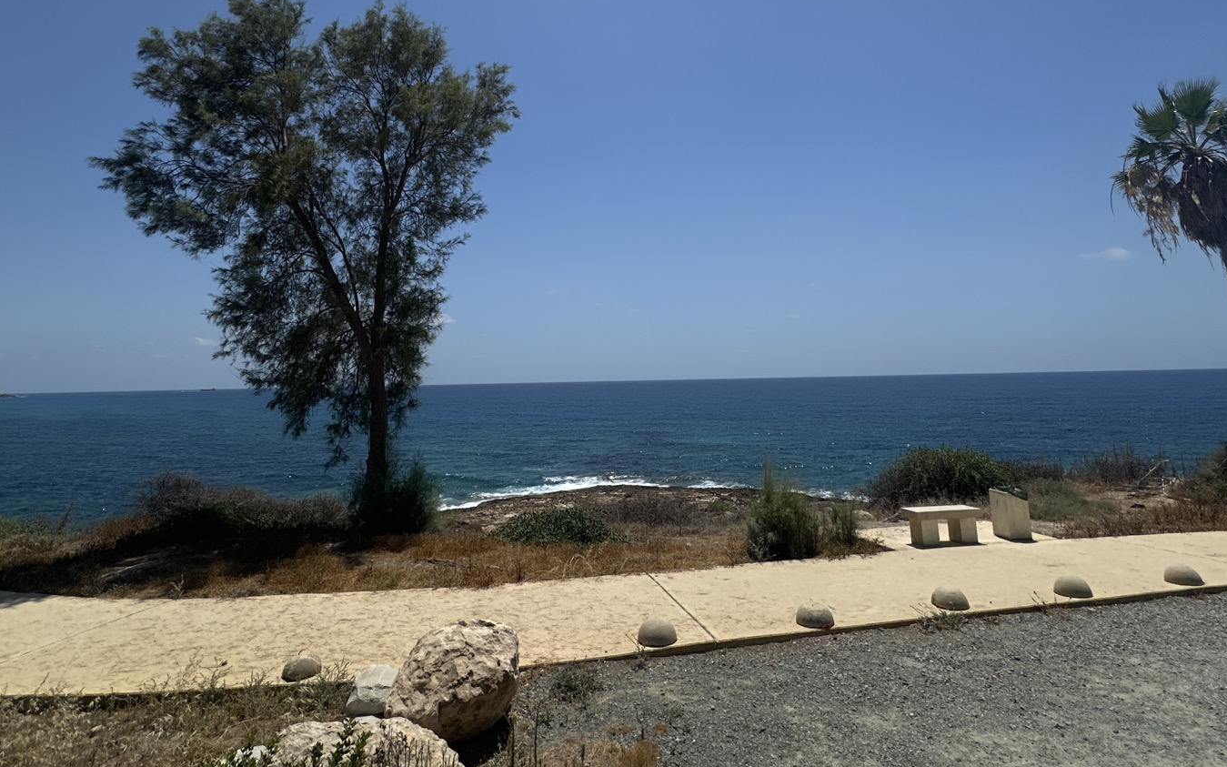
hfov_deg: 79.6
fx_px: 736
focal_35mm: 22
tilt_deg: +16.1
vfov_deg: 52.2
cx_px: 603
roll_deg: +1.0
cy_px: 177
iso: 50
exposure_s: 1/6135
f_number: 2.2
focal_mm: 2.22
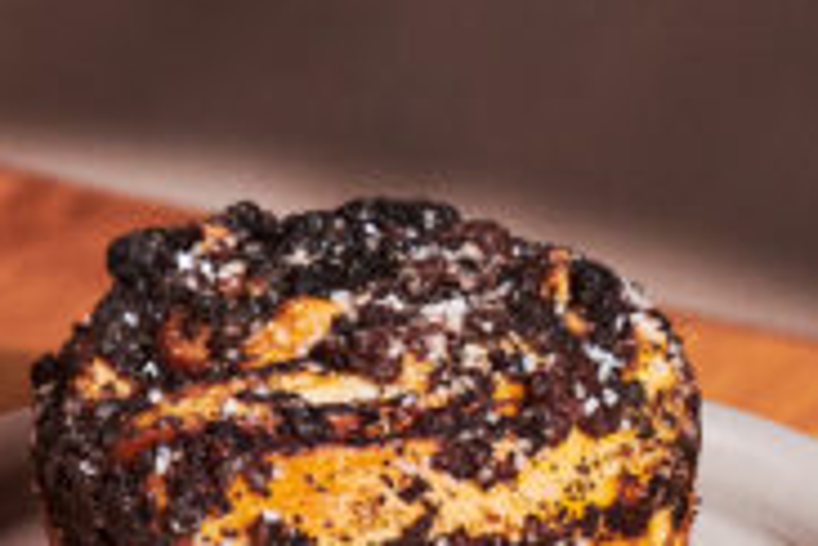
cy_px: 302
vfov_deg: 2.3
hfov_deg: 3.5
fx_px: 13337
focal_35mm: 587
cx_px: 809
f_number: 5
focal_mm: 105
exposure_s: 1/60
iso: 320
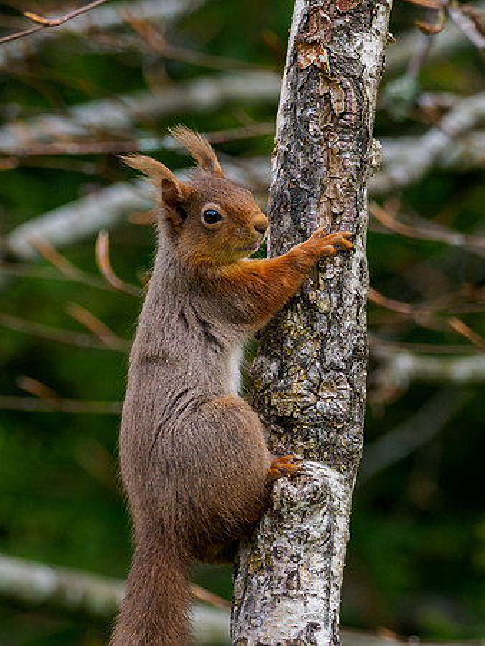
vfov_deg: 1.9
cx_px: 201
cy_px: 224
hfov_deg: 1.4
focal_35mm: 1047
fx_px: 19539
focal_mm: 300
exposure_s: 1/640
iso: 640
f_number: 4.5
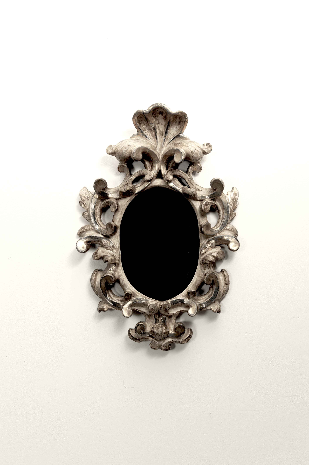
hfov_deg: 28.0
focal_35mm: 48
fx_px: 619
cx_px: 154
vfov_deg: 41.1
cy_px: 232
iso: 200
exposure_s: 1/100
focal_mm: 48
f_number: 8
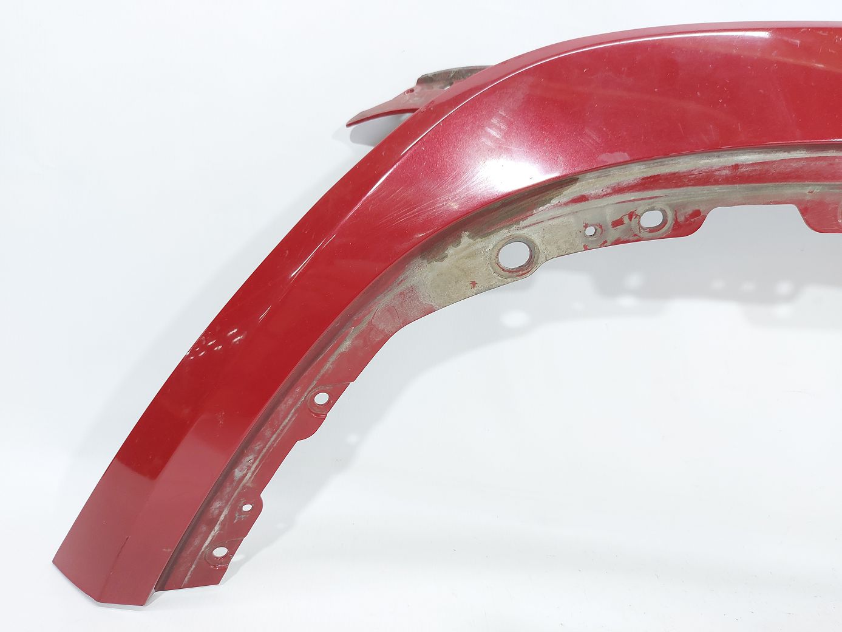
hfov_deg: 71.6
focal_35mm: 24
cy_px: 316
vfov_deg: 56.8
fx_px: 584
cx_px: 421
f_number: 1.8
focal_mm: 5.23
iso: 80
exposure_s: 1/50
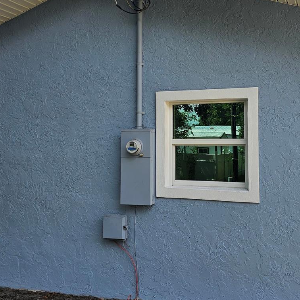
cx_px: 187
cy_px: 121
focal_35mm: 43
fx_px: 422
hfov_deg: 38.9
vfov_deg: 39.0
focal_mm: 6.3
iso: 10
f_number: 1.7
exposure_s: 1/417
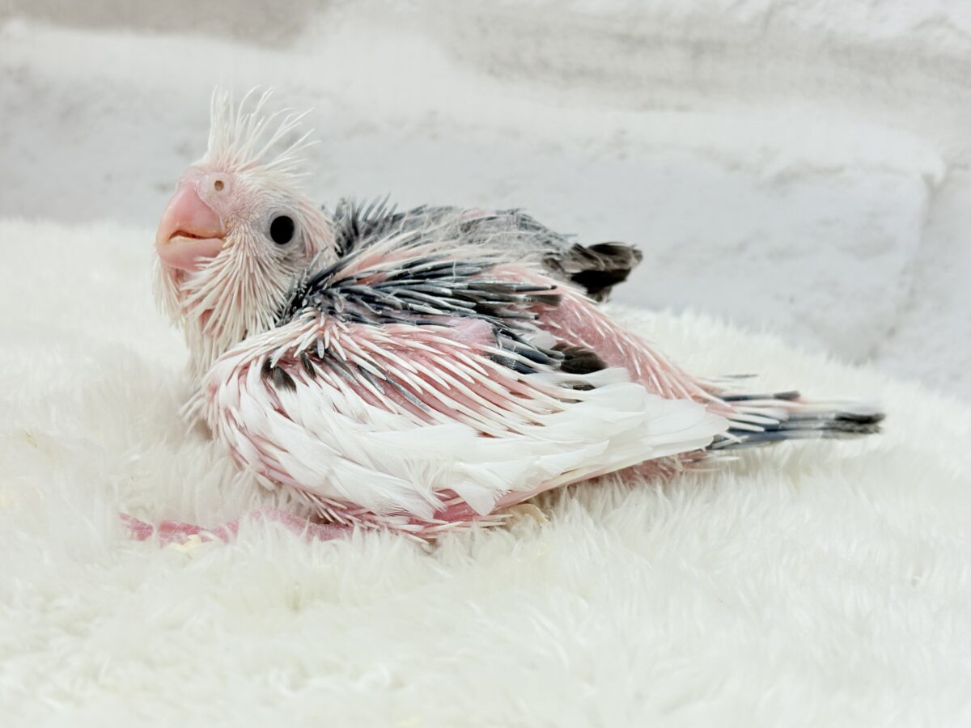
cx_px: 486
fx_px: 1459
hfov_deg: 36.8
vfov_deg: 28.0
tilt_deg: -14.6
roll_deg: -5.9
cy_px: 364
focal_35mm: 52
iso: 64
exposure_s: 1/100
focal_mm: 5.96
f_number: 1.6
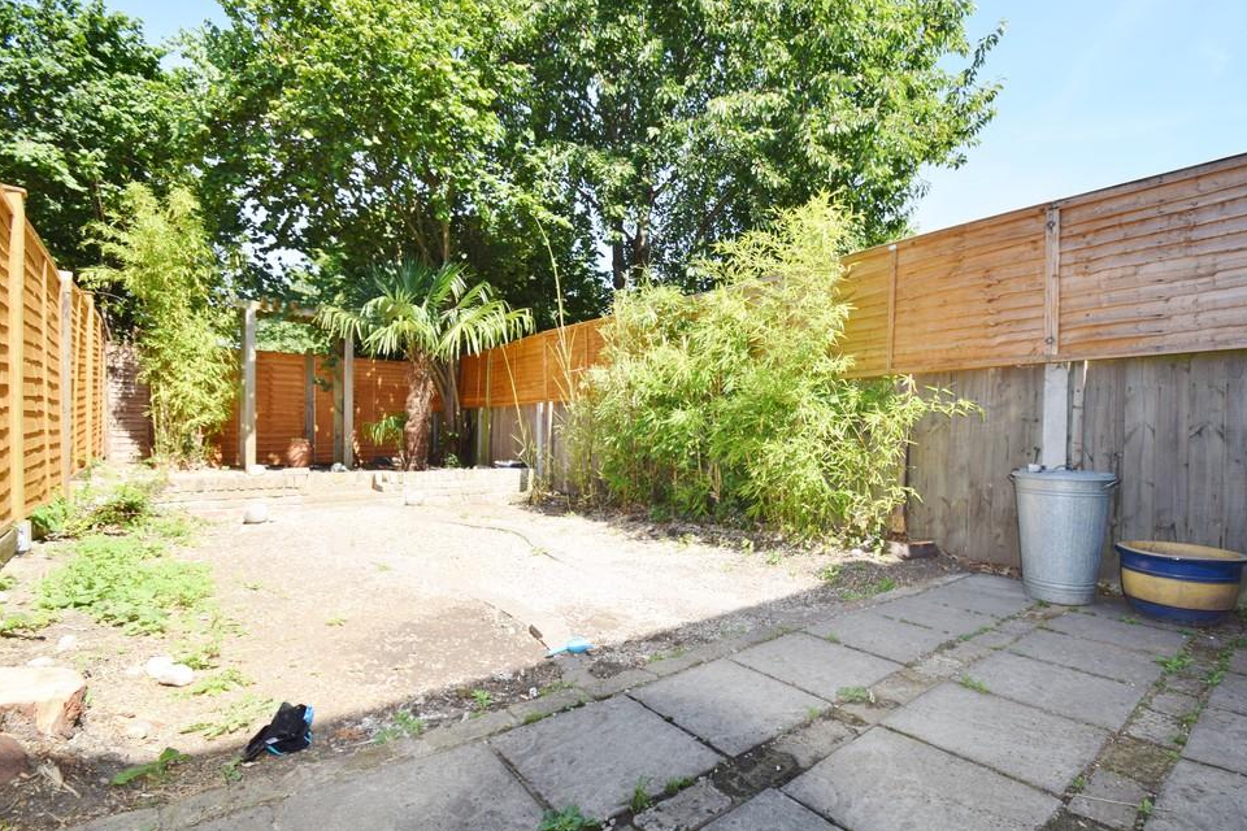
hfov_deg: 96.7
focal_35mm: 16
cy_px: 419
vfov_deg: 73.7
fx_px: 554
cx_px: 636
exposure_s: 1/200
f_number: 6.3
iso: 100
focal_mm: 10
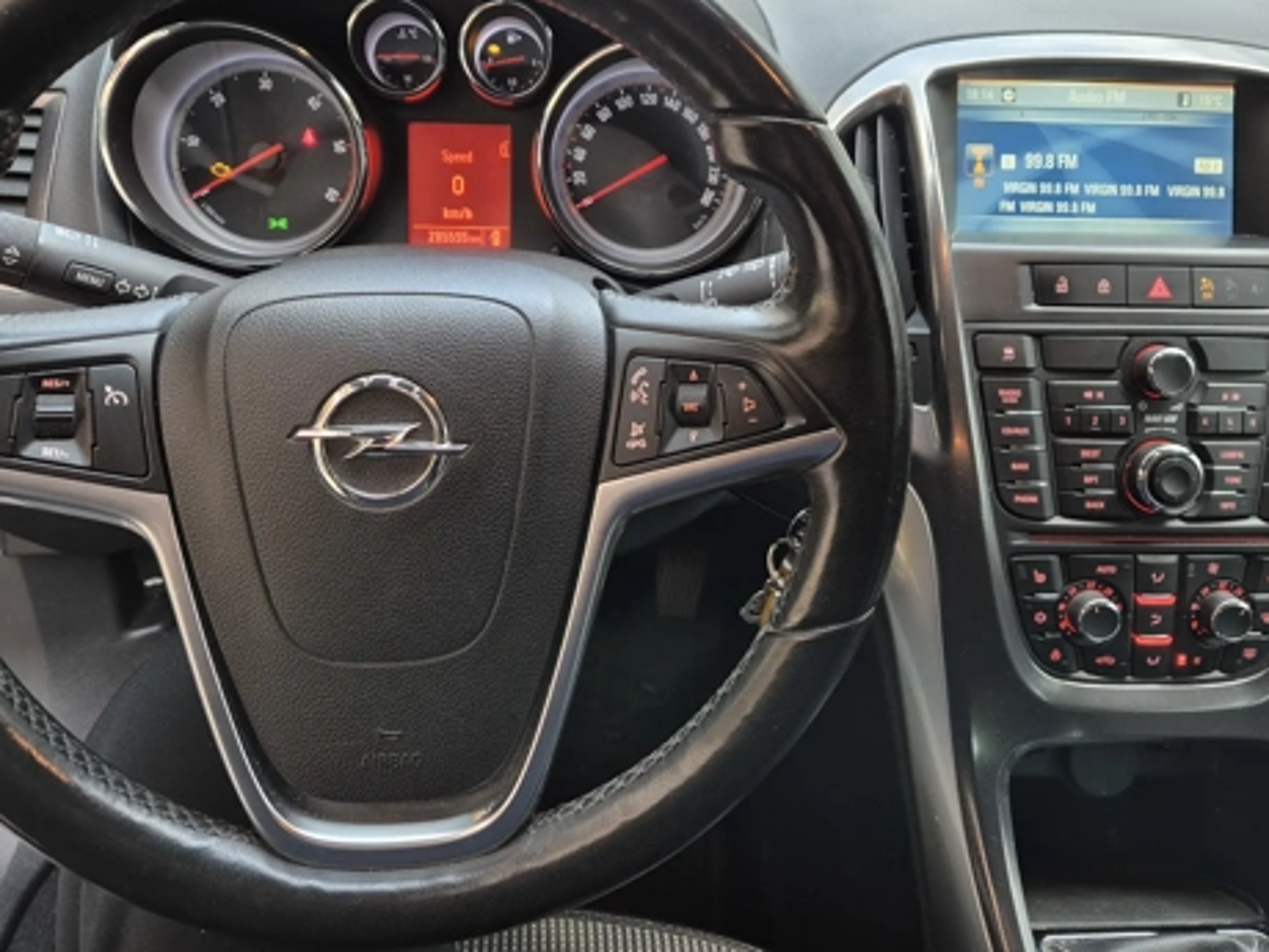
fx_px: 1100
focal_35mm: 30
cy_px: 348
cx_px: 695
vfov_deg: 46.3
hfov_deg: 59.9
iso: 320
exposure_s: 1/56
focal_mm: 5.4
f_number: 1.8
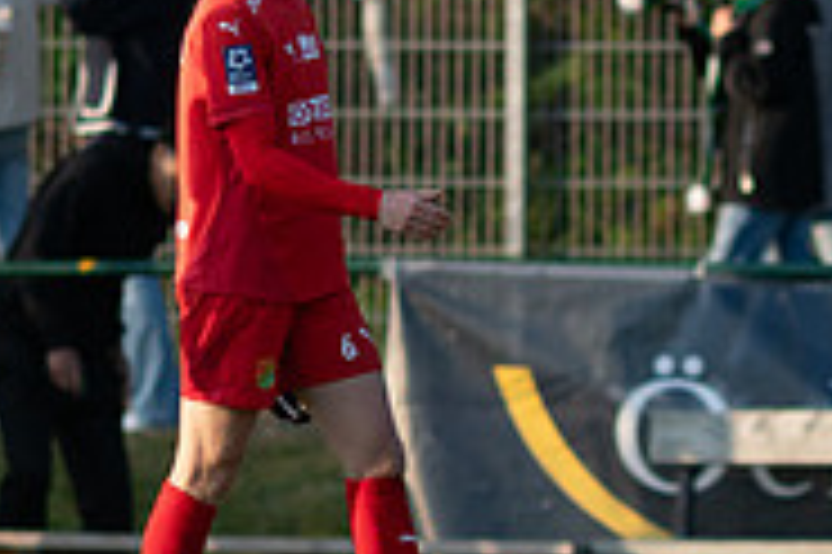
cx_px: 1138
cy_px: 155
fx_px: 32649
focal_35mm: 1414
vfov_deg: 1.0
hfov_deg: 1.5
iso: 360
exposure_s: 1/1600
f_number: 3.2
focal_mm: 300
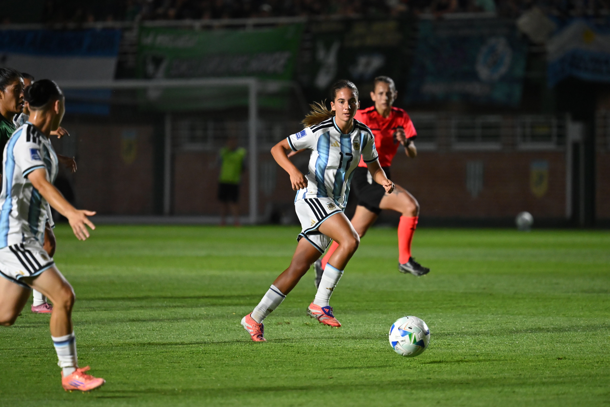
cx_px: 305
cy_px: 204
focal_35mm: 400
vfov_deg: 3.4
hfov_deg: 5.2
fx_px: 6777
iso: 8000
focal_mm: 400
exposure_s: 1/1600
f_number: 5.6
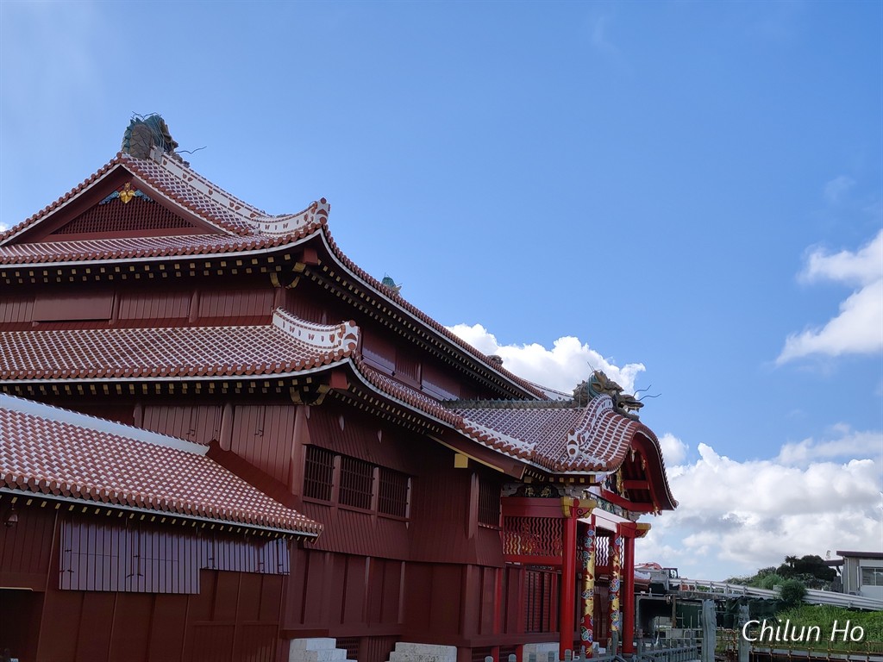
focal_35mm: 46
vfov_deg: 31.5
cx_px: 442
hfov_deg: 41.2
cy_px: 331
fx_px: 1173
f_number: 1.7
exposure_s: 1/912
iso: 50
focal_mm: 6.07
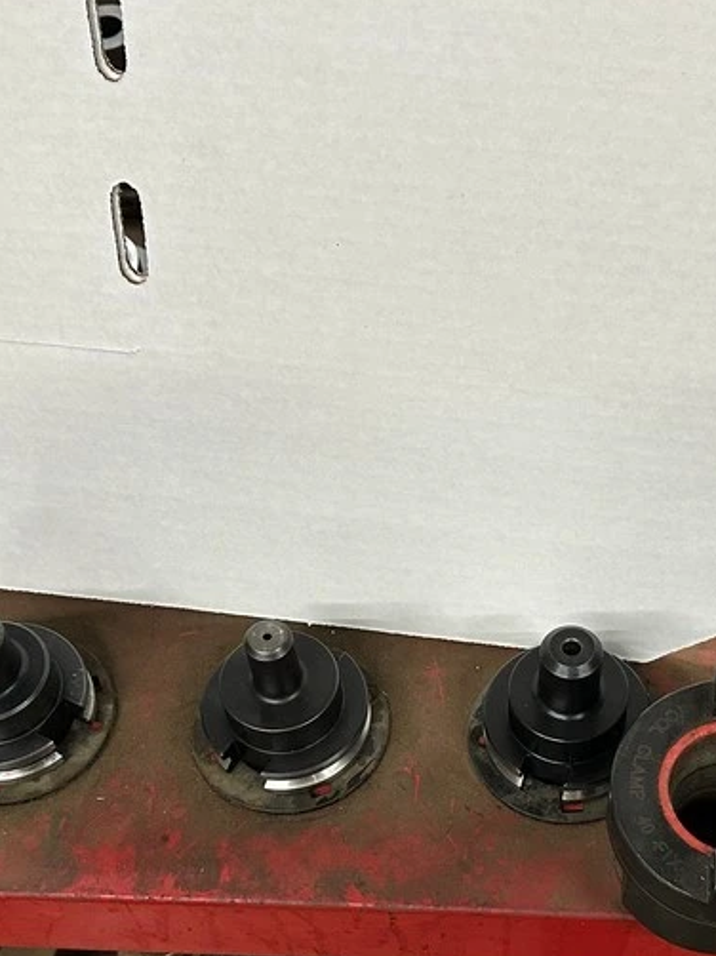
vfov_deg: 38.0
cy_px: 707
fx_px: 1353
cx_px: 468
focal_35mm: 49
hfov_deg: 29.5
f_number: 1.78
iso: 250
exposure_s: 1/60
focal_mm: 6.86
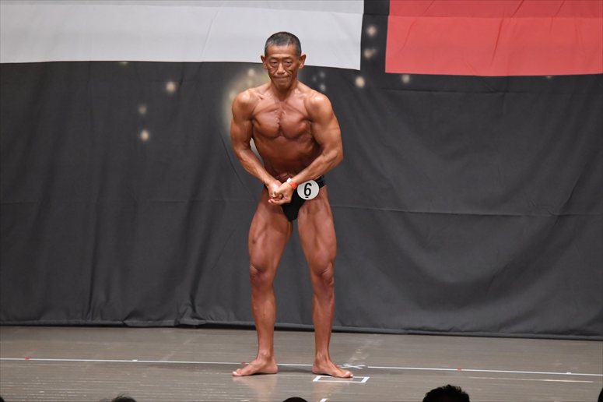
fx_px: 4018
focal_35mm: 240
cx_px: 302
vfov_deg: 5.7
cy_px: 201
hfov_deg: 8.6
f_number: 5.6
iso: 6400
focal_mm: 160
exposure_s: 1/400
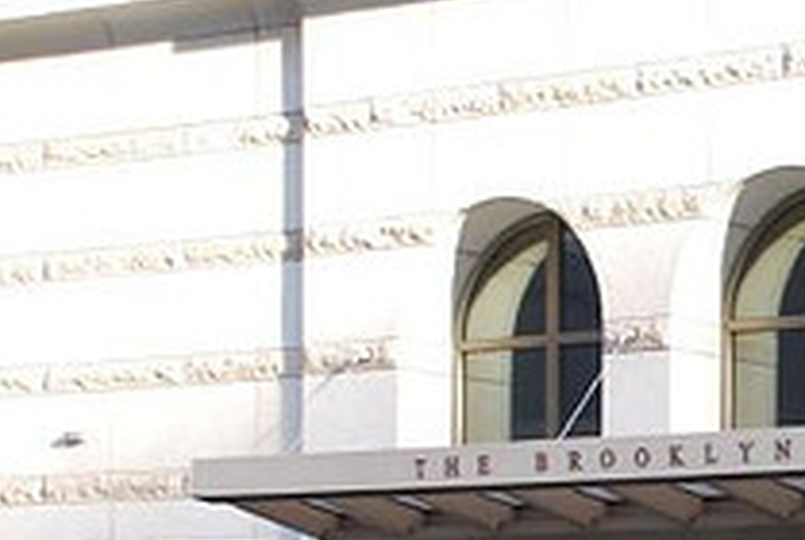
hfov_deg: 14.9
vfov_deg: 10.2
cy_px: 619
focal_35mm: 133
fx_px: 2978
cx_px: 971
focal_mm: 32
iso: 200
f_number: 5
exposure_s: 1/60
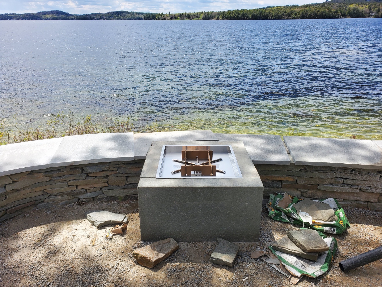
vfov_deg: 53.1
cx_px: 191
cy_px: 144
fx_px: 287
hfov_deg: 67.3
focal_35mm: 26
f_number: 2.4
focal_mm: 4.3
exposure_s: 1/1502
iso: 50
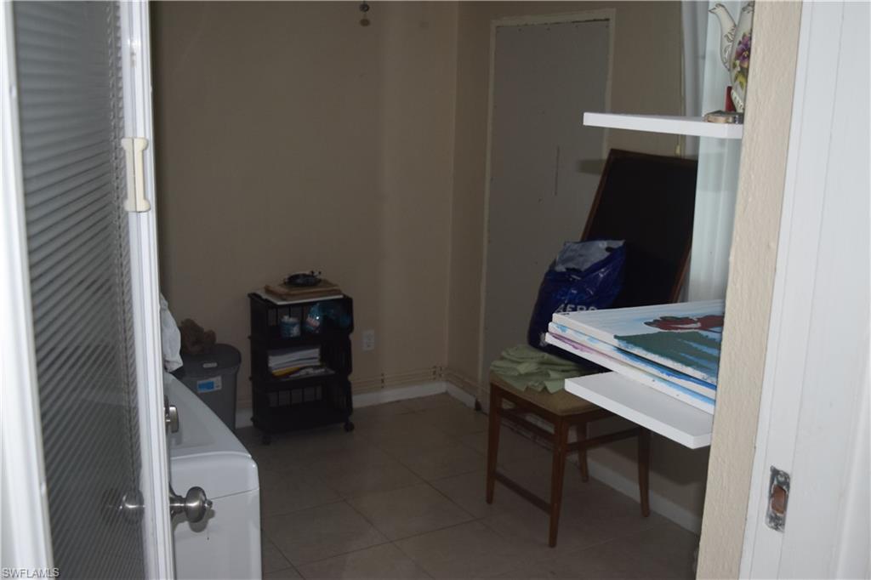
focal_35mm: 38
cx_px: 436
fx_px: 907
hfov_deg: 51.3
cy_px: 290
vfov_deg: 35.5
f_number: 4.5
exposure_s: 1/80
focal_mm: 25
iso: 800
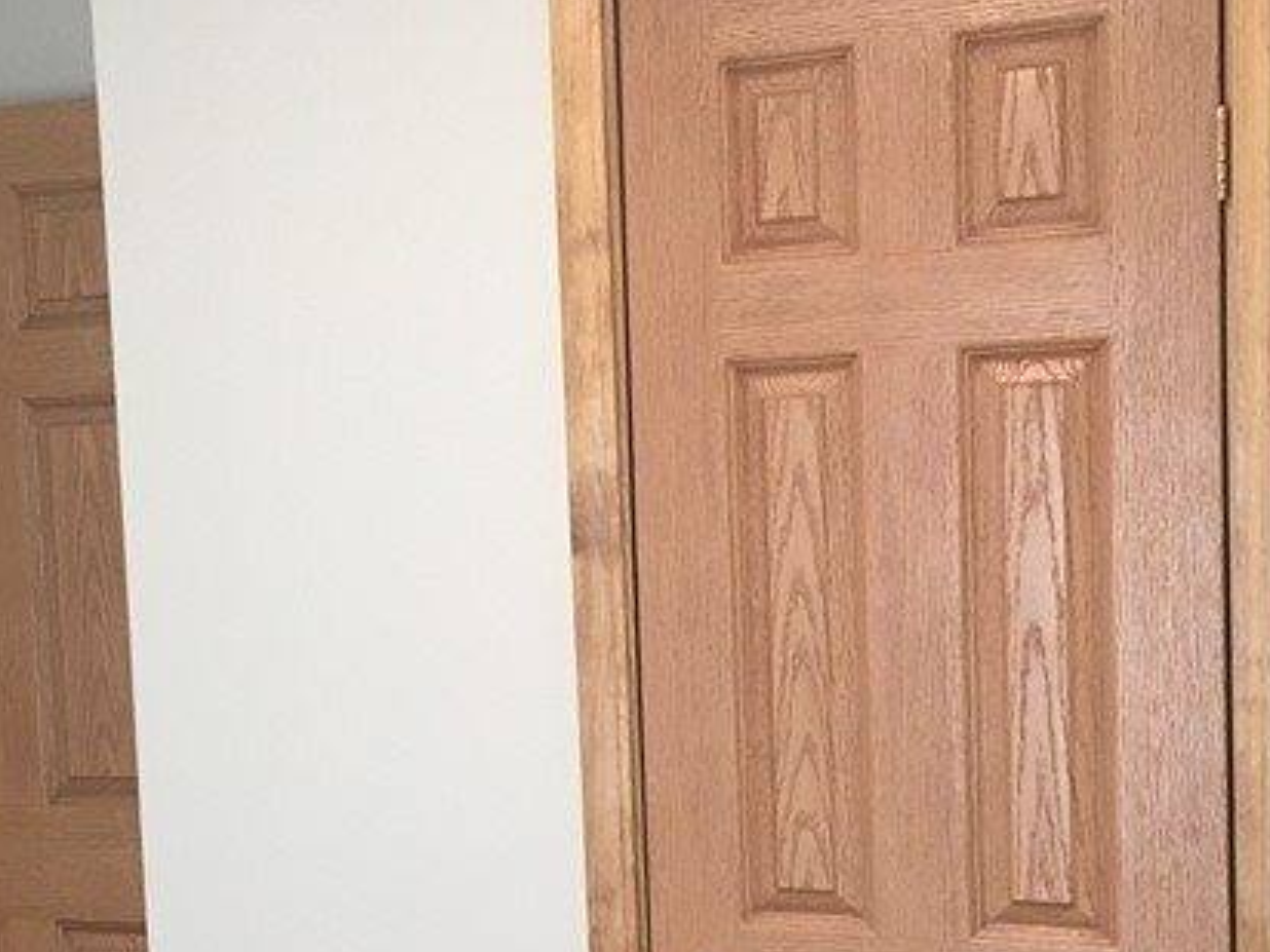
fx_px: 2642
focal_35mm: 72
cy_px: 687
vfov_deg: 20.3
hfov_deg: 26.4
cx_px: 219
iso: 125
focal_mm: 4.15
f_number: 2.2
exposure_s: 1/30
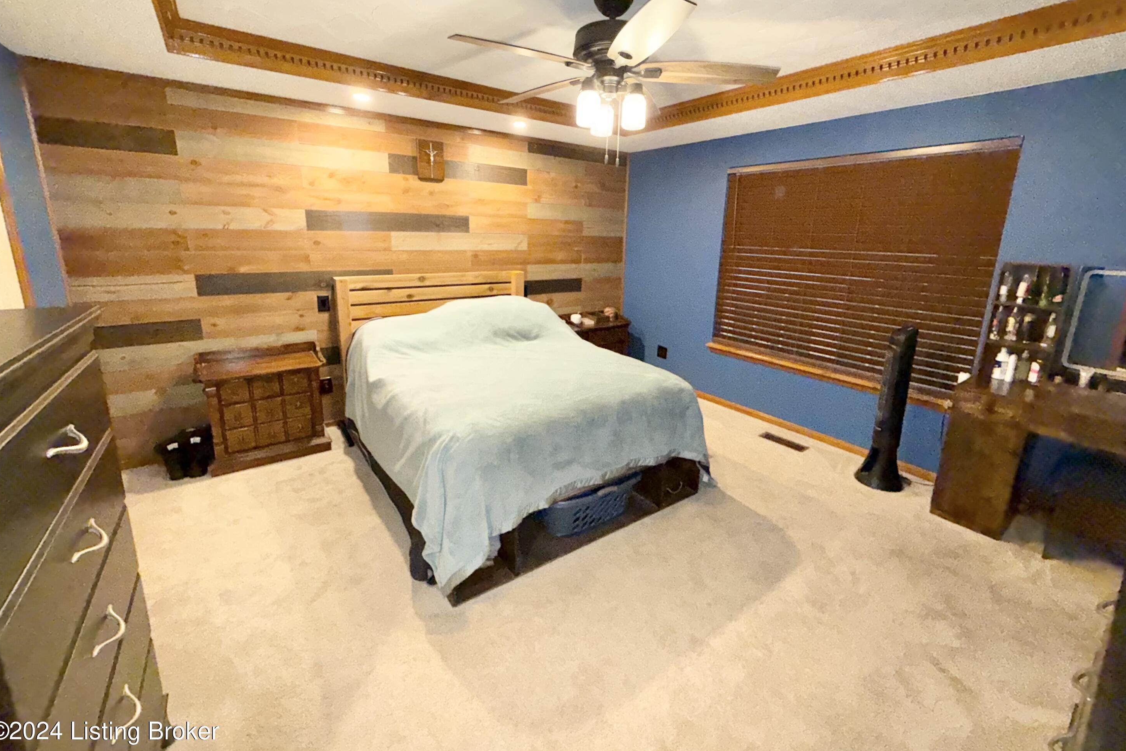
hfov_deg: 100.4
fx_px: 469
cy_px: 335
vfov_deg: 77.1
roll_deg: -1.5
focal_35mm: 15
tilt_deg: -12.6
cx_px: 569
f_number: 2.2
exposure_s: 1/60
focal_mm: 2.22
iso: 640
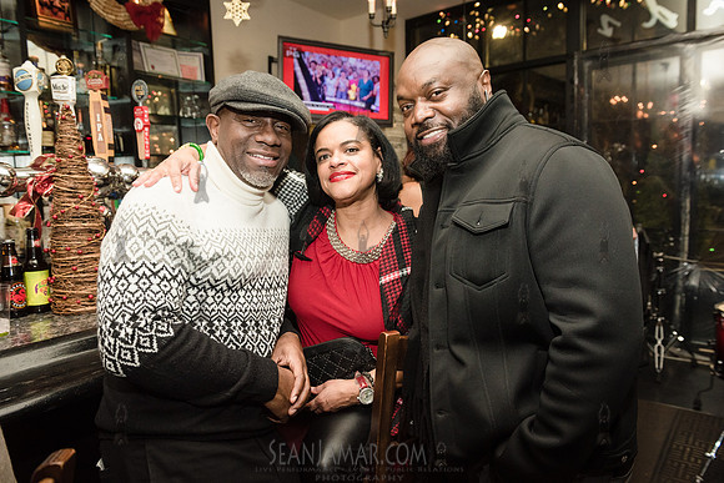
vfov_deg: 49.6
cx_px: 362
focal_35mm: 26
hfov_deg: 69.4
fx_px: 523
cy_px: 242
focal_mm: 26
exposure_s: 1/250
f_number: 5
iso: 2000
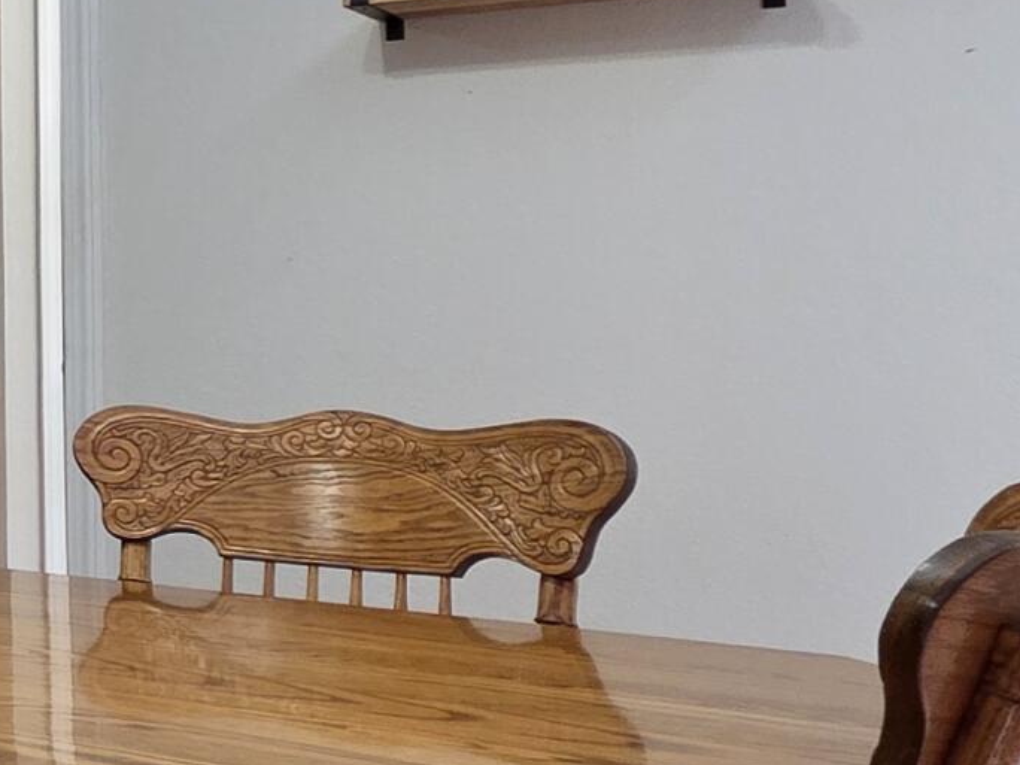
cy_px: 252
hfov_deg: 22.1
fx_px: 1680
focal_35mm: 57
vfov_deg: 25.5
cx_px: -774
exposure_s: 1/60
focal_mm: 2.2
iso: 320
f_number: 1.9
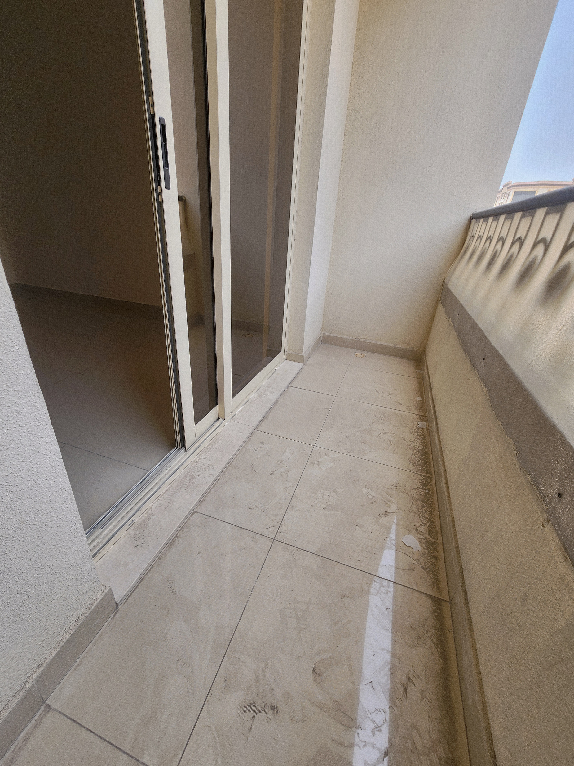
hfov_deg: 89.9
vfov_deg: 106.2
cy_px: 383
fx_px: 287
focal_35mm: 13
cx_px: 287
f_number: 2.2
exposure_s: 1/323
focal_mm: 2.2
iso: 50
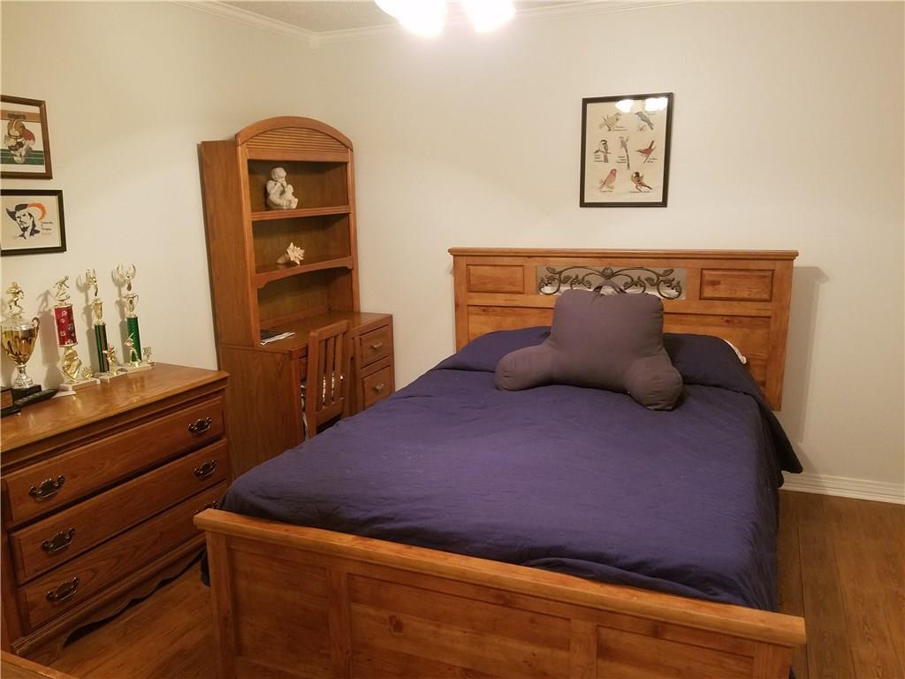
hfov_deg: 67.3
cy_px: 340
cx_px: 452
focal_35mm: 26
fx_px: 680
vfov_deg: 53.1
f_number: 1.7
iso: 200
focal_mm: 4.2
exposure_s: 1/11
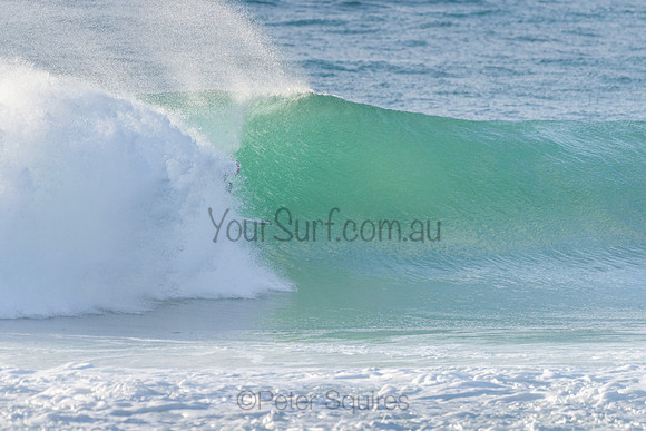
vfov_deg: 2.2
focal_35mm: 612
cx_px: 304
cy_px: 222
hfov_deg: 3.4
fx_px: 10989
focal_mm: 500
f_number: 5.6
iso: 450
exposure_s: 1/2000
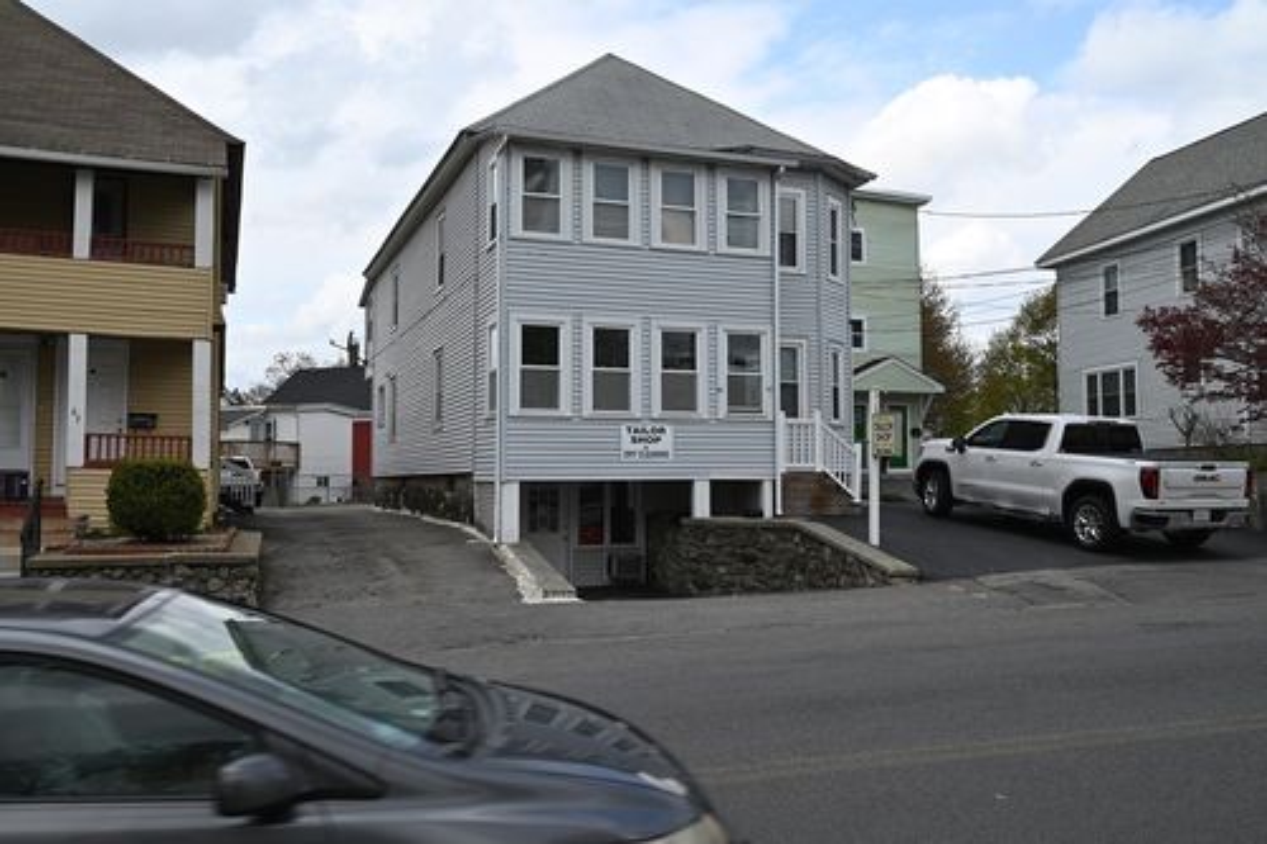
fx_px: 1055
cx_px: 634
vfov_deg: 43.6
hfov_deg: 61.9
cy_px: 422
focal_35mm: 30
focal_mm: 30
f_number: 7.1
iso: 100
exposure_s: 1/320
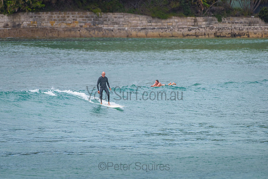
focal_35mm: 613
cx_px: 104
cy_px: 84
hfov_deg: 3.4
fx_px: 4564
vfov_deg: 2.2
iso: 280
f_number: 5.6
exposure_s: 1/1600
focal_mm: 500
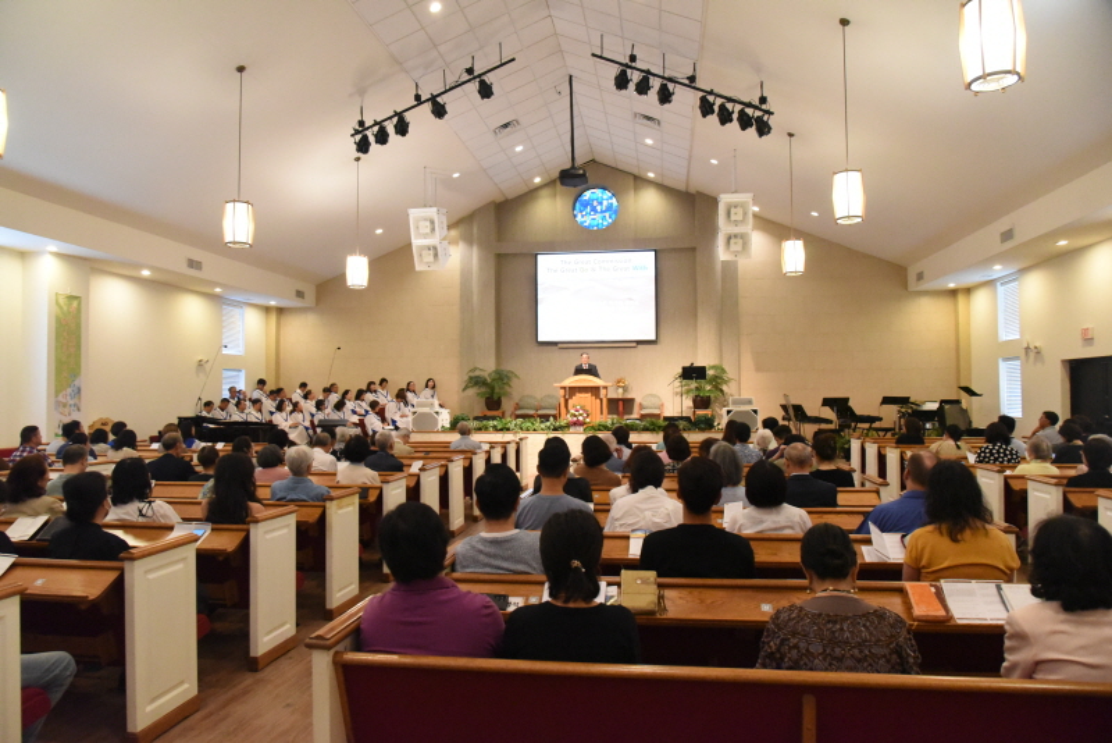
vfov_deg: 53.2
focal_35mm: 24
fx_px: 742
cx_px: 556
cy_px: 372
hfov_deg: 73.7
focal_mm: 24
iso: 12800
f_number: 6.3
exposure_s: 1/160
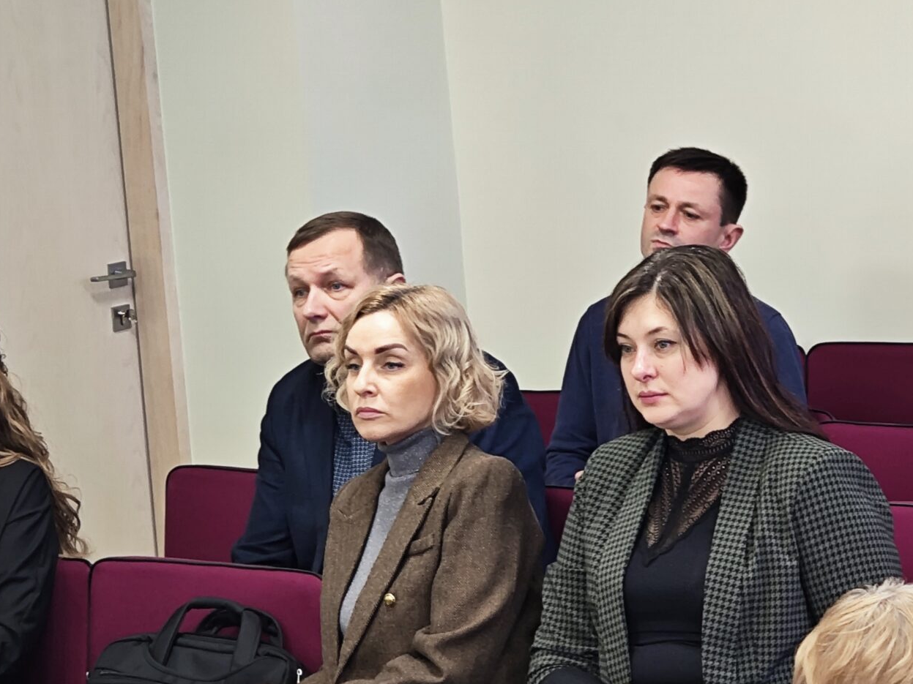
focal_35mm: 154
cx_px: 683
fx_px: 4061
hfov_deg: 12.8
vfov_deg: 9.6
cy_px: 298
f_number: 2
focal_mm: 7.06
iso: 320
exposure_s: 1/45
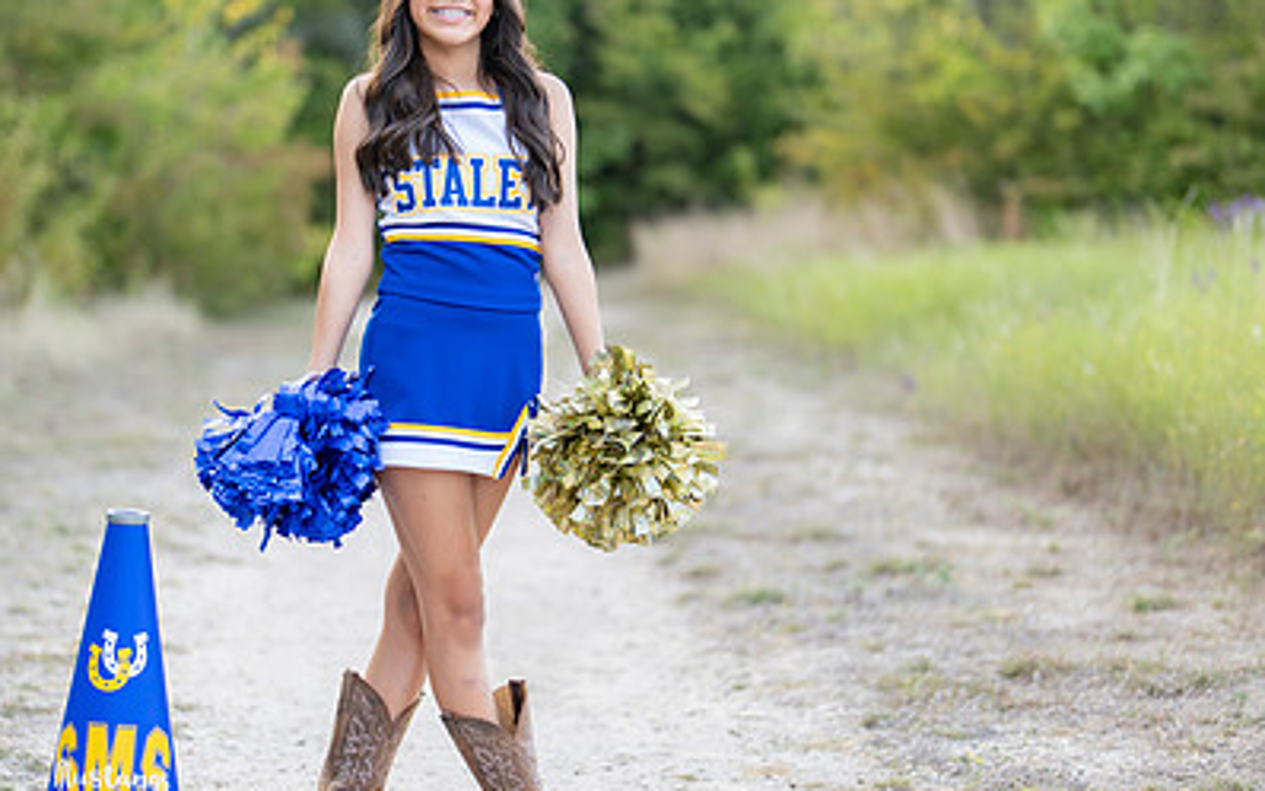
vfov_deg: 15.2
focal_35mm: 86
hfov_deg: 24.0
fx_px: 2966
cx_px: 508
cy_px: 378
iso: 100
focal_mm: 50
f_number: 1.2
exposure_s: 1/500
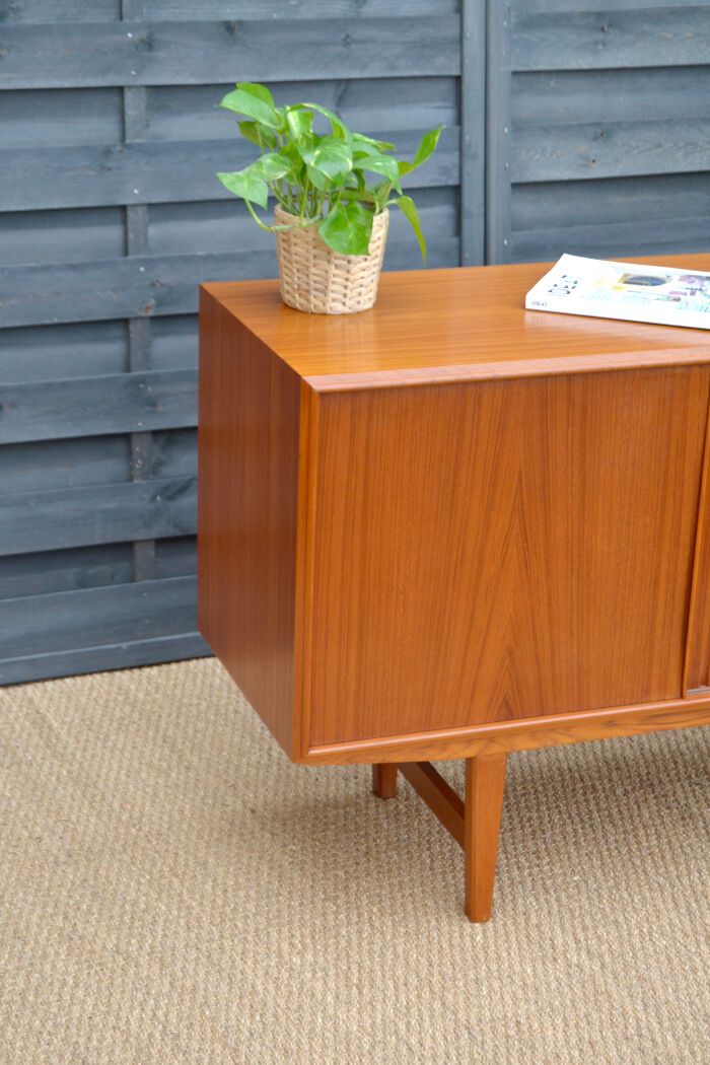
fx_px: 2130
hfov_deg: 18.9
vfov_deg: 28.1
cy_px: 532
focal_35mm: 72
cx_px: 355
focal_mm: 48
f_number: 5.3
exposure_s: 1/125
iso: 320
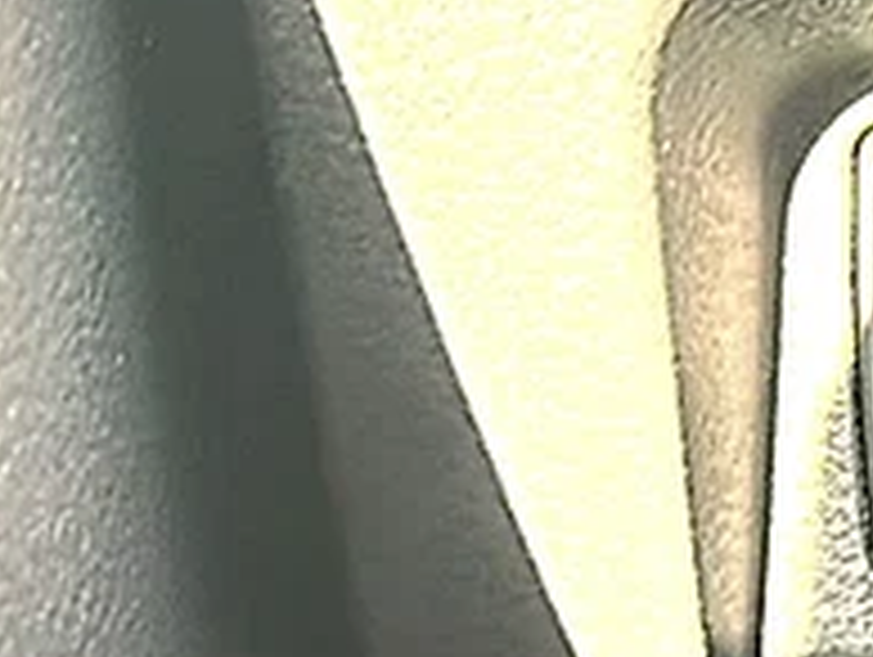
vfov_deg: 10.3
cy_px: 610
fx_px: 3636
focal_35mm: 144
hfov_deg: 12.6
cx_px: 1526
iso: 400
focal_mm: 6.86
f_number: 1.78
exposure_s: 1/40
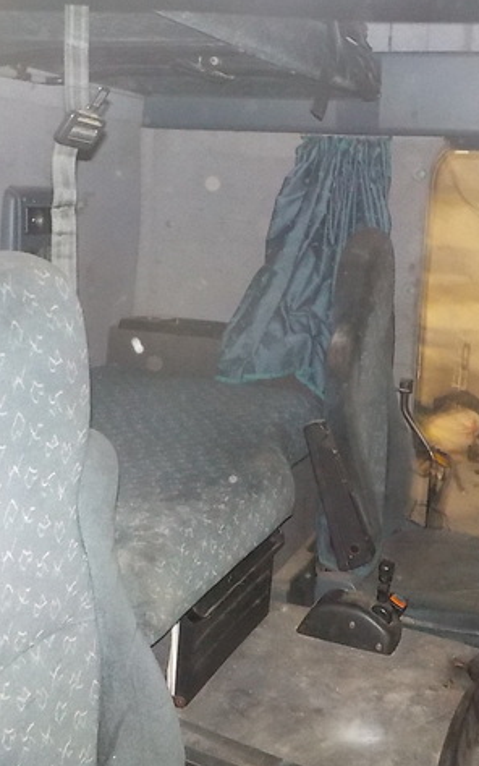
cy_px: 382
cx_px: 257
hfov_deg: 29.9
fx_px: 897
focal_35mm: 43
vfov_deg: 46.2
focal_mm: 4.1
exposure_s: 1/4
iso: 800
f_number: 3.3
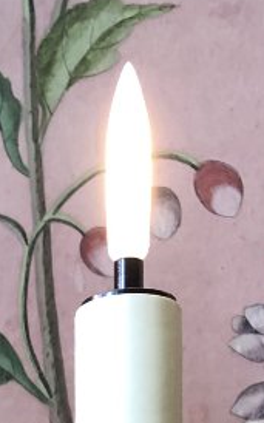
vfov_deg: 13.6
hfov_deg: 9.9
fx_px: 1498
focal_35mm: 130
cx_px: -85
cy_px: 866
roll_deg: +0.6
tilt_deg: -4.3
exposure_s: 1/20
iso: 32
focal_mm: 4
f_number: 1.8
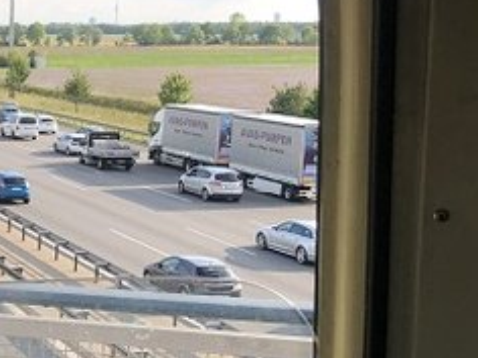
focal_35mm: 83
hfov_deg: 21.7
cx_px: -106
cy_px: 244
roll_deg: -0.1
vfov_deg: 17.7
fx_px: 1146
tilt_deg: -9.4
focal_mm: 3.99
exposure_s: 1/813
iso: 20
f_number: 1.8
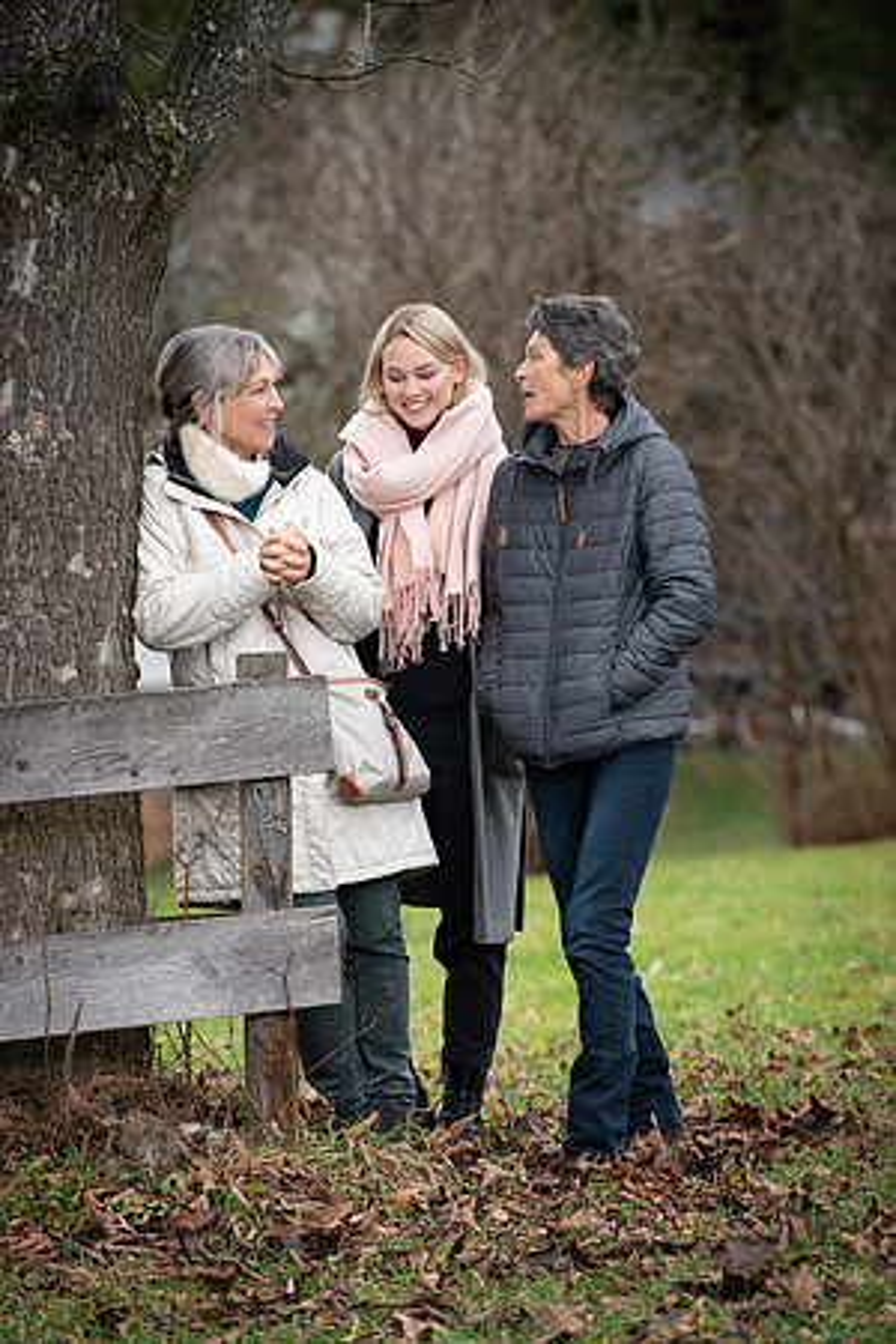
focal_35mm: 200
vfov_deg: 10.3
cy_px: 672
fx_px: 7466
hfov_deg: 6.9
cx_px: 448
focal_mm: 200
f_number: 5
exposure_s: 1/250
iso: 800
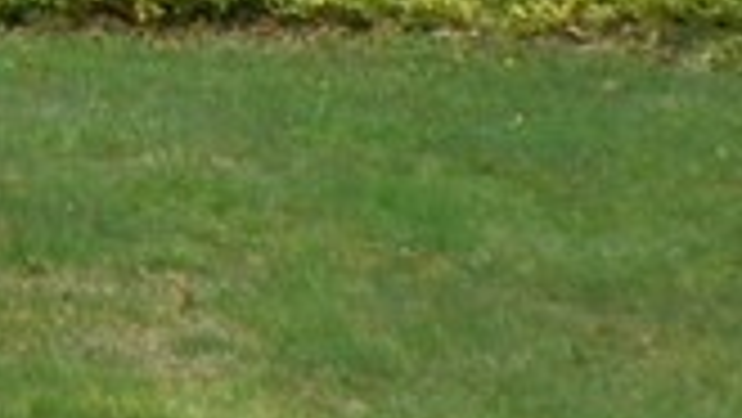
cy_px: -1187
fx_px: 4921
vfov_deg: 4.5
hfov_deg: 7.6
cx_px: -1408
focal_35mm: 250
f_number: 3.5
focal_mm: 6.6
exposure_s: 1/250
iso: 64
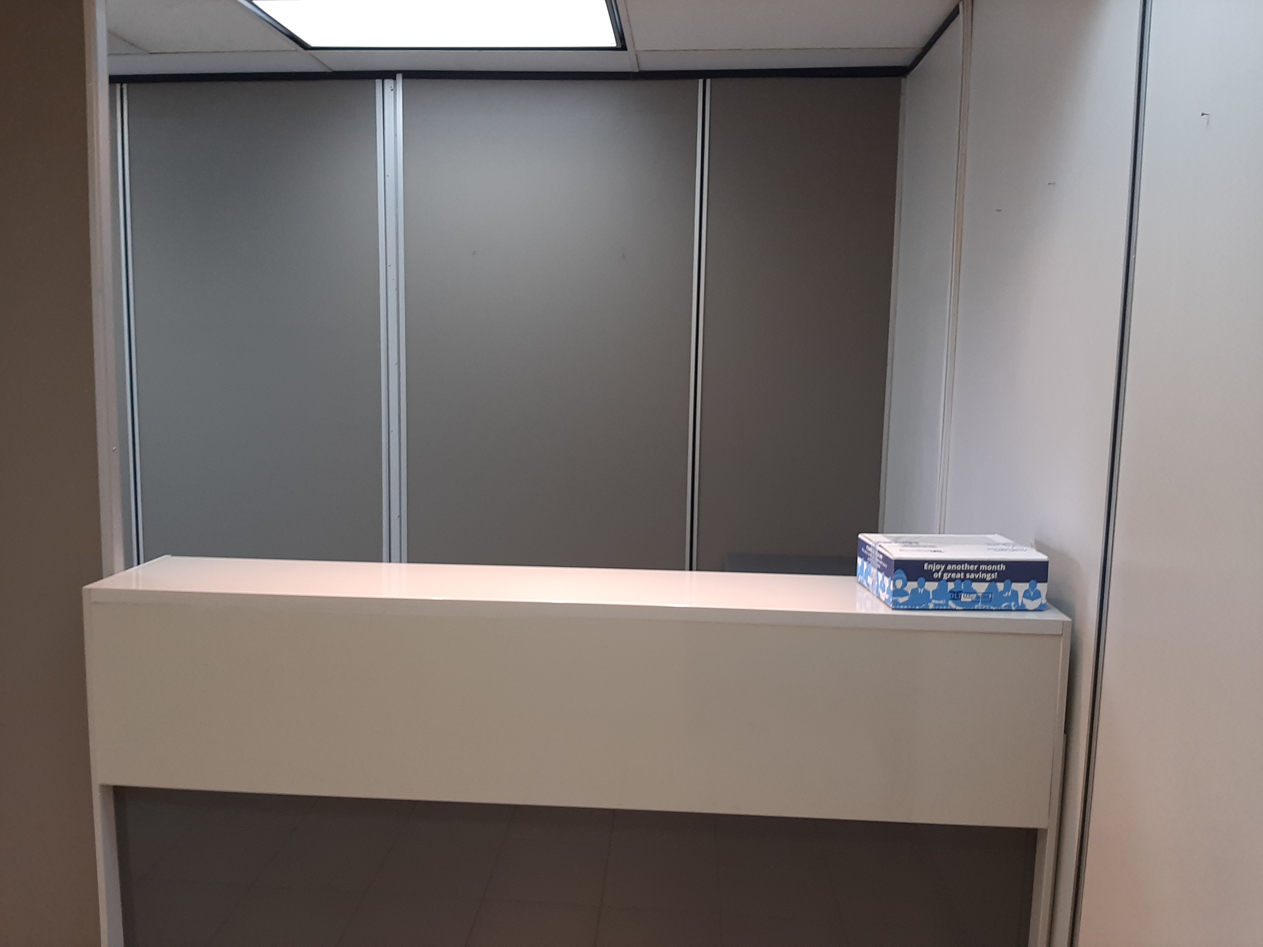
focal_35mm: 27
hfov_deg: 65.3
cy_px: 474
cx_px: 632
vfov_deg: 51.4
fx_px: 985
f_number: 1.7
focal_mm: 3.93
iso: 125
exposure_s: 1/50
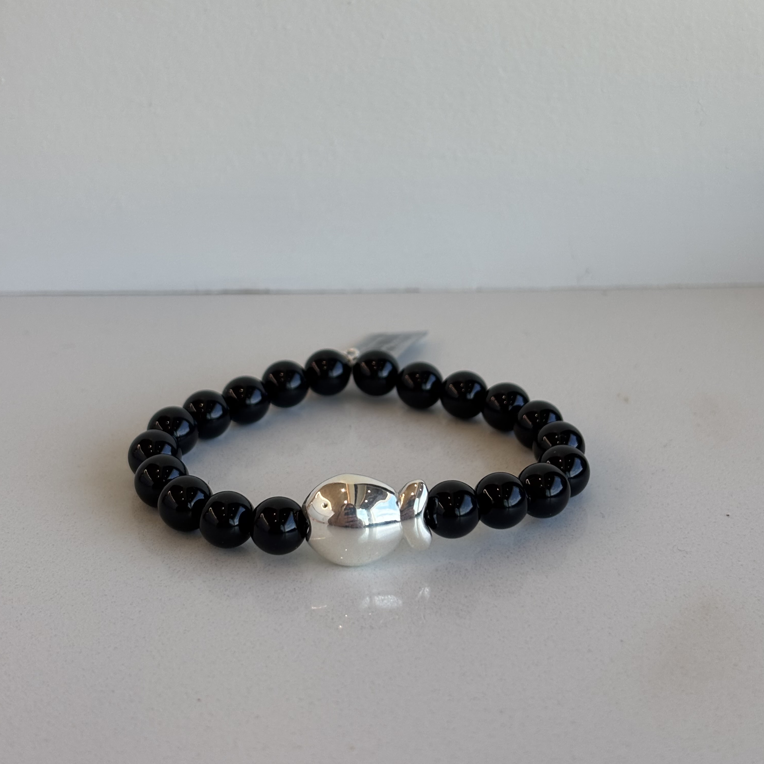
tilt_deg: -23.0
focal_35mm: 62
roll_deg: -0.6
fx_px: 1548
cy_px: 343
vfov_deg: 27.7
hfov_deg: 27.7
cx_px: 384
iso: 32
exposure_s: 1/205
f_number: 1.6
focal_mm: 5.96
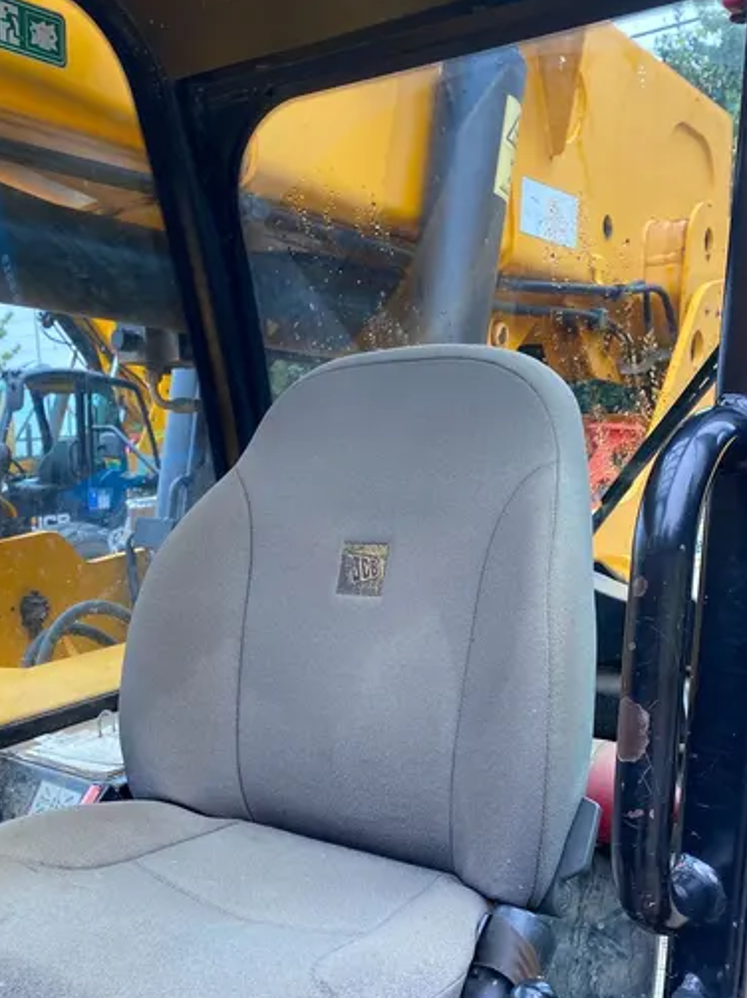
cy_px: 721
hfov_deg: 37.3
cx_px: 254
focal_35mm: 38
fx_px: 1094
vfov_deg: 47.6
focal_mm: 4.25
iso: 100
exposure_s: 1/121
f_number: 1.8
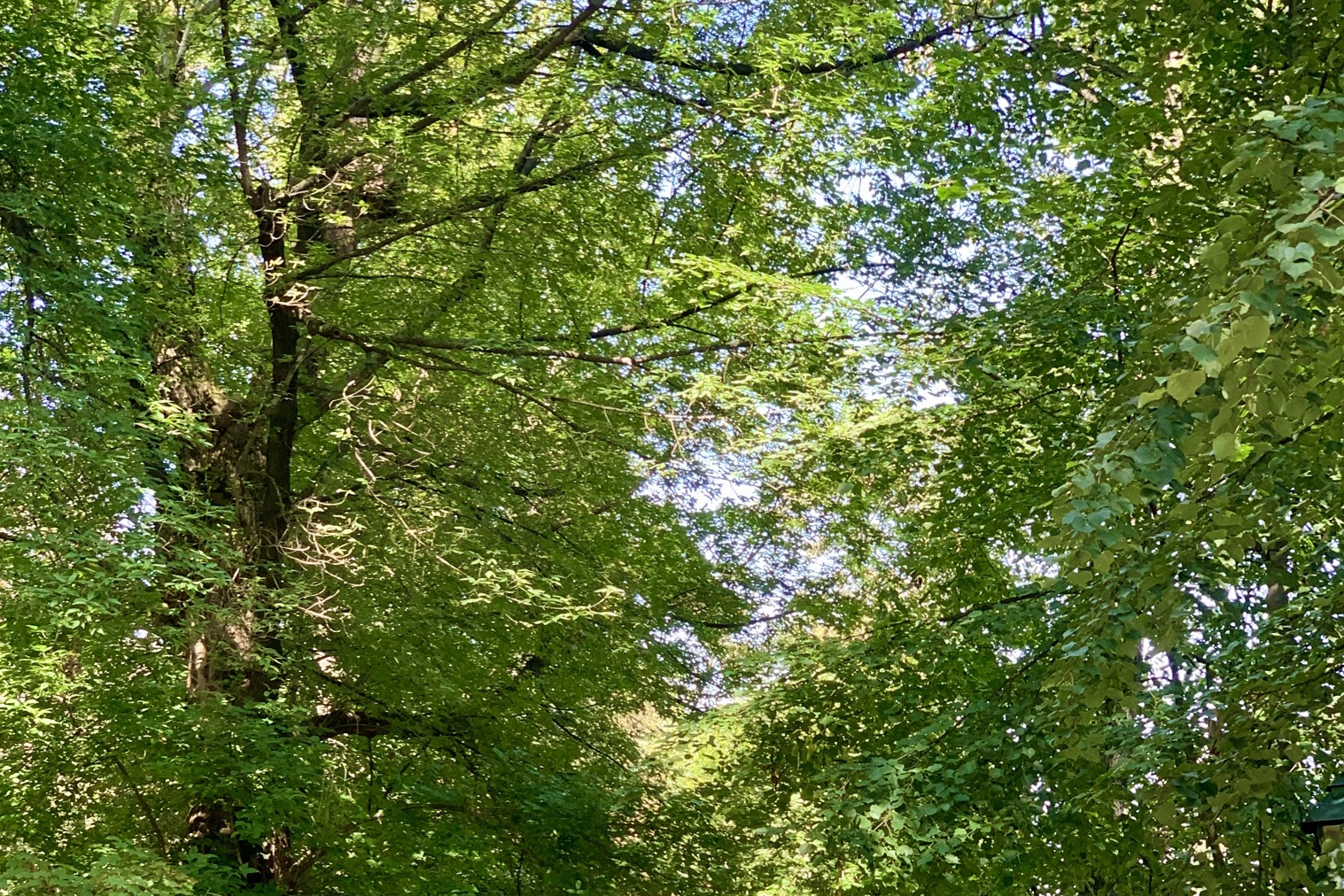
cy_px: 782
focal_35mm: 73
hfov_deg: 27.7
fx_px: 2726
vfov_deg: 18.4
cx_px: 679
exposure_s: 1/122
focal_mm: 6
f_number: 2.4
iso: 64
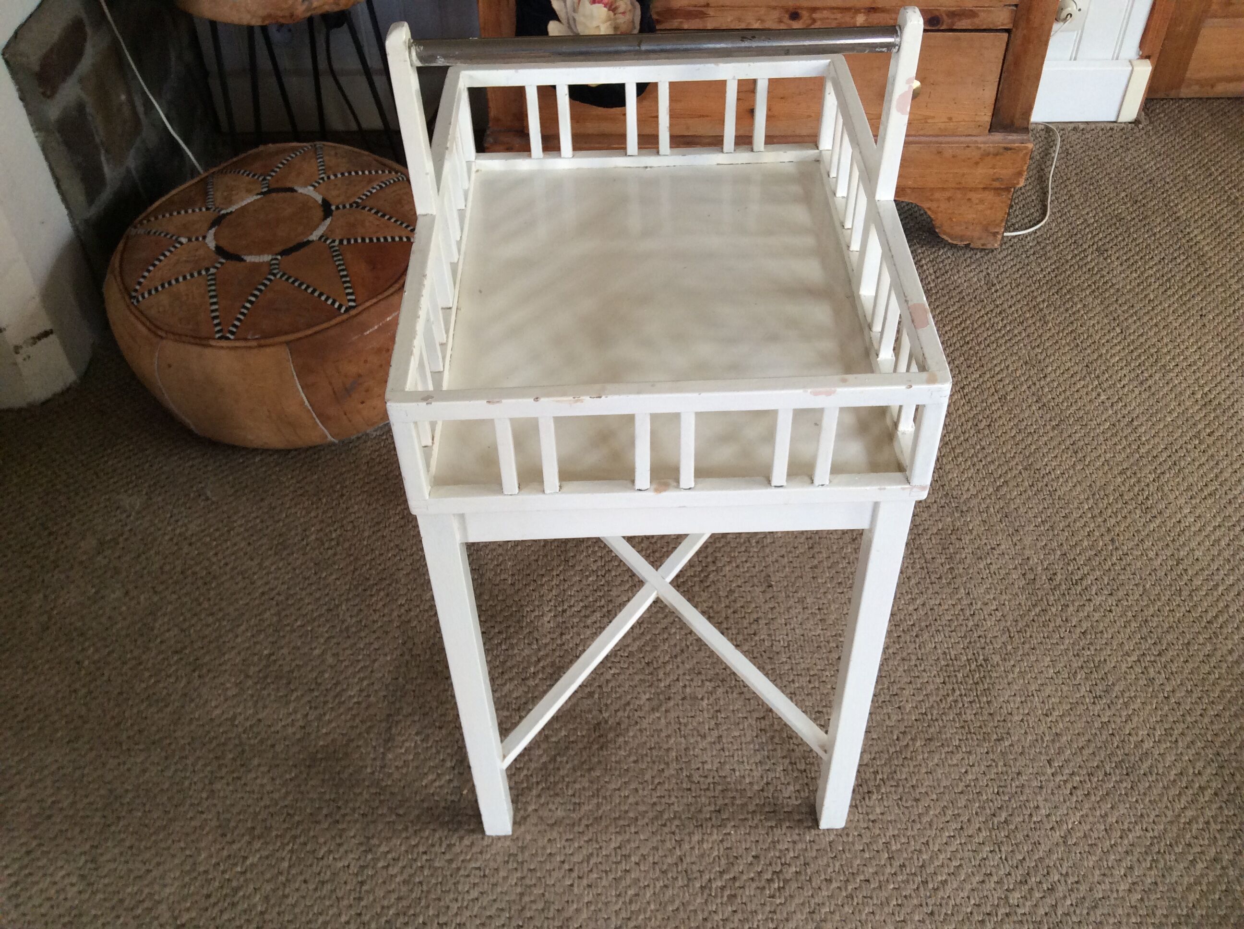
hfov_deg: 56.9
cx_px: 622
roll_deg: +3.2
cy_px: 464
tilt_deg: -44.2
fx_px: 1148
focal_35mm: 32
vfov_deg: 44.1
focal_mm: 3.3
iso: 64
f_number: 2.4
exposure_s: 1/25
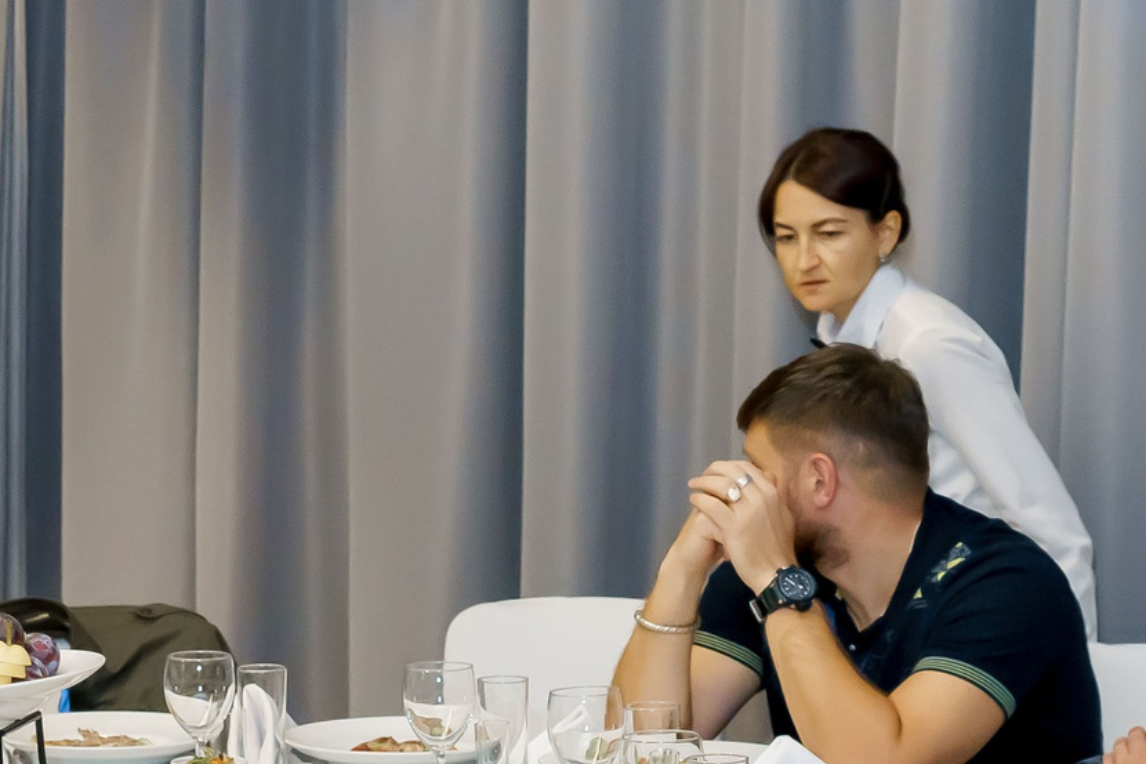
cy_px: 937
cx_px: 73
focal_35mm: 108
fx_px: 3437
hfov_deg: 18.6
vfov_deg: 12.4
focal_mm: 35
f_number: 4.5
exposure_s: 1/125
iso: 3200
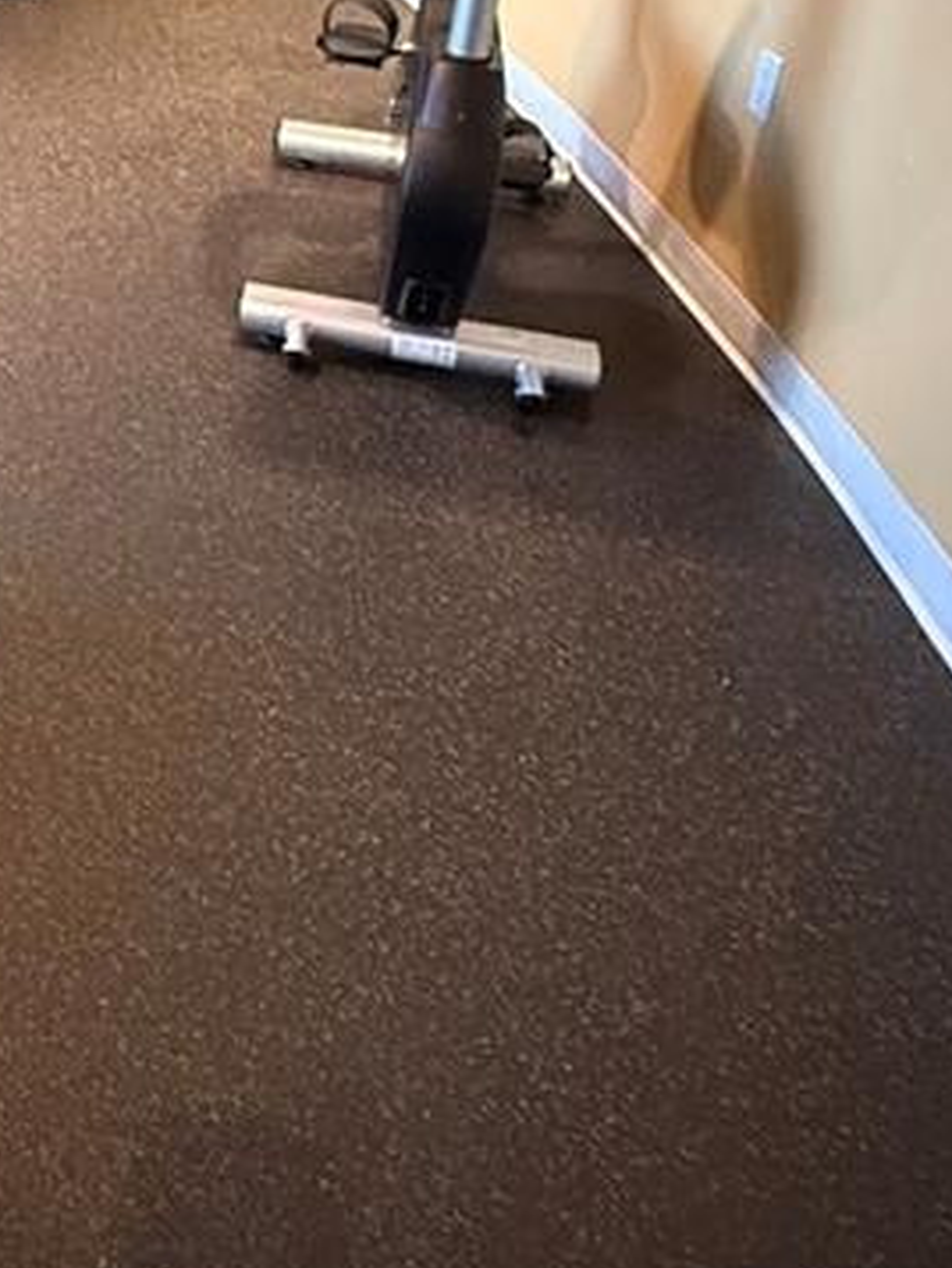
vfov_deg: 38.0
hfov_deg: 26.4
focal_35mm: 47
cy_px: 156
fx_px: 1722
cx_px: -274
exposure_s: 1/40
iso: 1250
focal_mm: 2.22
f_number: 2.2
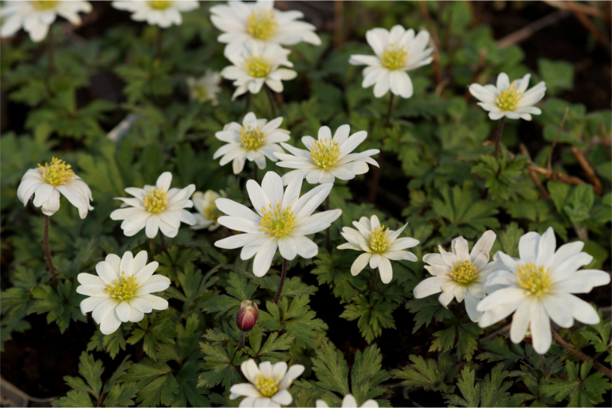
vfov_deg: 9.1
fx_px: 2550
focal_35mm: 150
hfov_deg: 13.7
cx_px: 306
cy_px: 204
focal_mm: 100
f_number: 5.6
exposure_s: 1/320
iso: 100
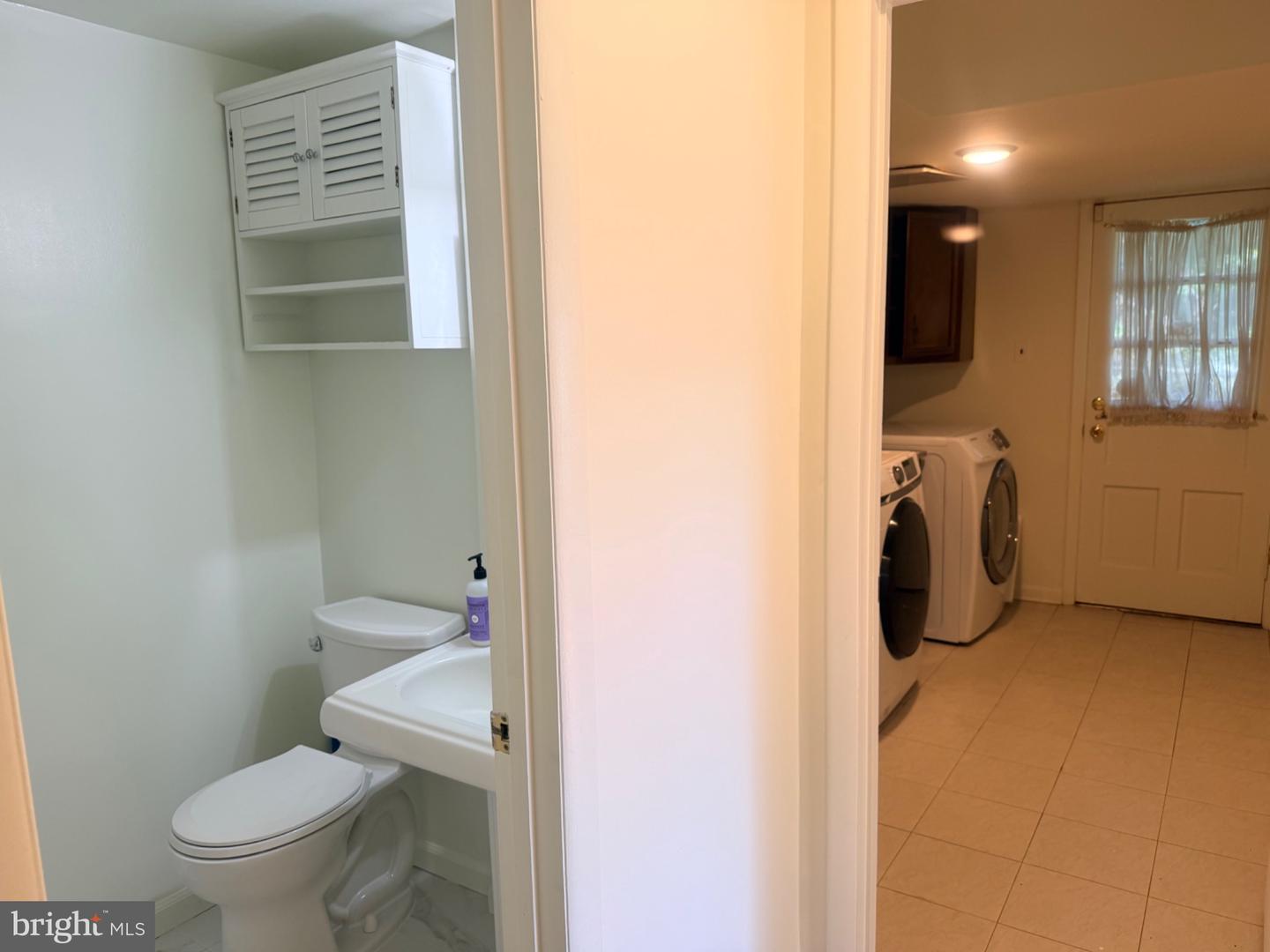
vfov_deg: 56.8
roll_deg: +1.9
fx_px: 881
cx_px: 635
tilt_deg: -7.1
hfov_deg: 71.6
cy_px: 476
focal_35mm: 24
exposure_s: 1/120
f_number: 1.78
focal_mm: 6.76
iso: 125
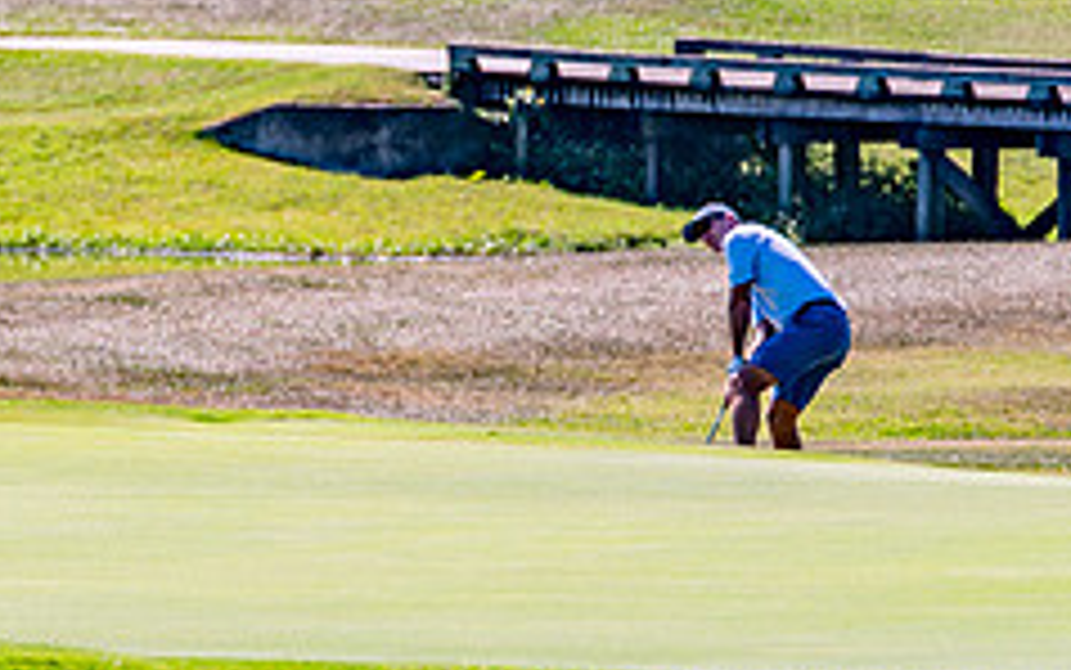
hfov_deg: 3.5
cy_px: 337
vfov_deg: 2.2
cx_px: 342
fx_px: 17580
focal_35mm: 602
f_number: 4
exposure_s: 1/1000
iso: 100
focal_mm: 200
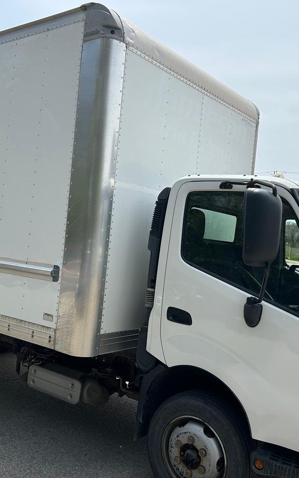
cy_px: 240
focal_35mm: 37
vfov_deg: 52.7
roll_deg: -2.5
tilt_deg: +0.0
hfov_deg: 34.5
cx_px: 149
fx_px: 482
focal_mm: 5.7
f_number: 1.5
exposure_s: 1/5587
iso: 50
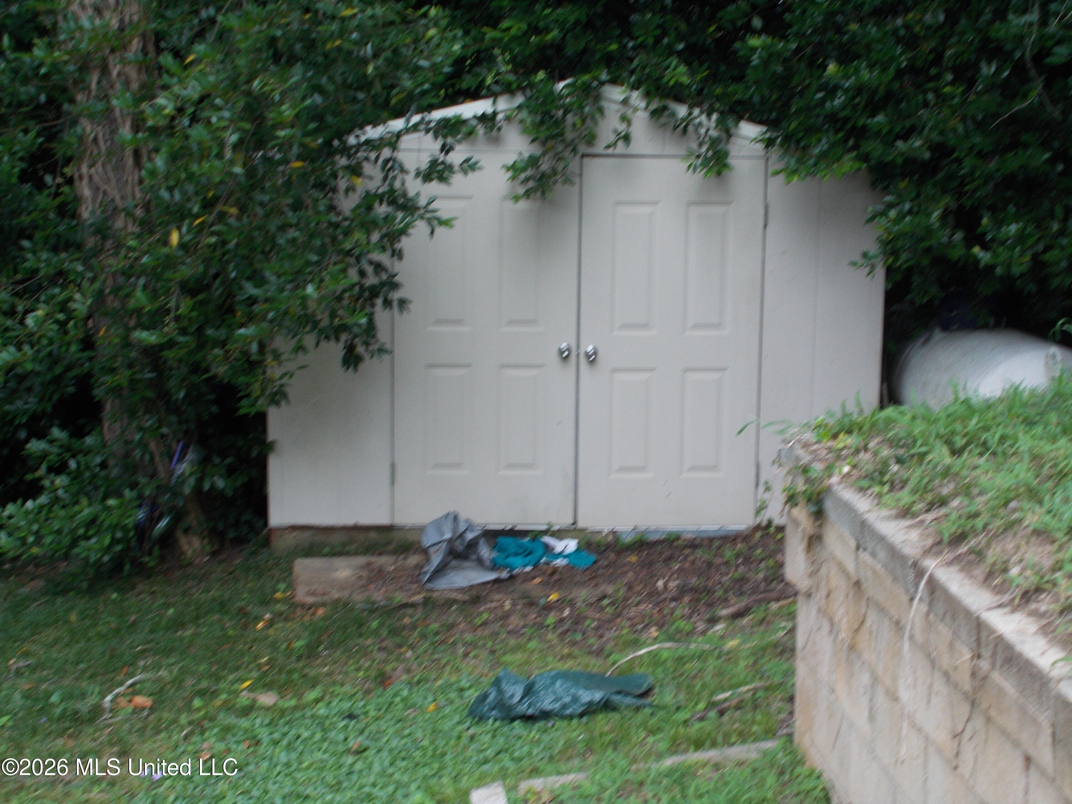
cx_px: 536
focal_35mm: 58
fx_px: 1796
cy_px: 402
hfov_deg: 33.2
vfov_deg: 25.2
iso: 100
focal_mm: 10.3
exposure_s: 1/30
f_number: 4.9
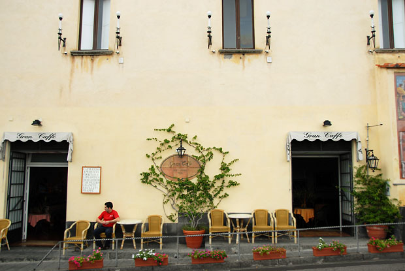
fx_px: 338
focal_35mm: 30
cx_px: 202
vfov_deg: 43.7
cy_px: 136
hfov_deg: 61.9
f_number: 4
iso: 100
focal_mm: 20
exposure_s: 1/250
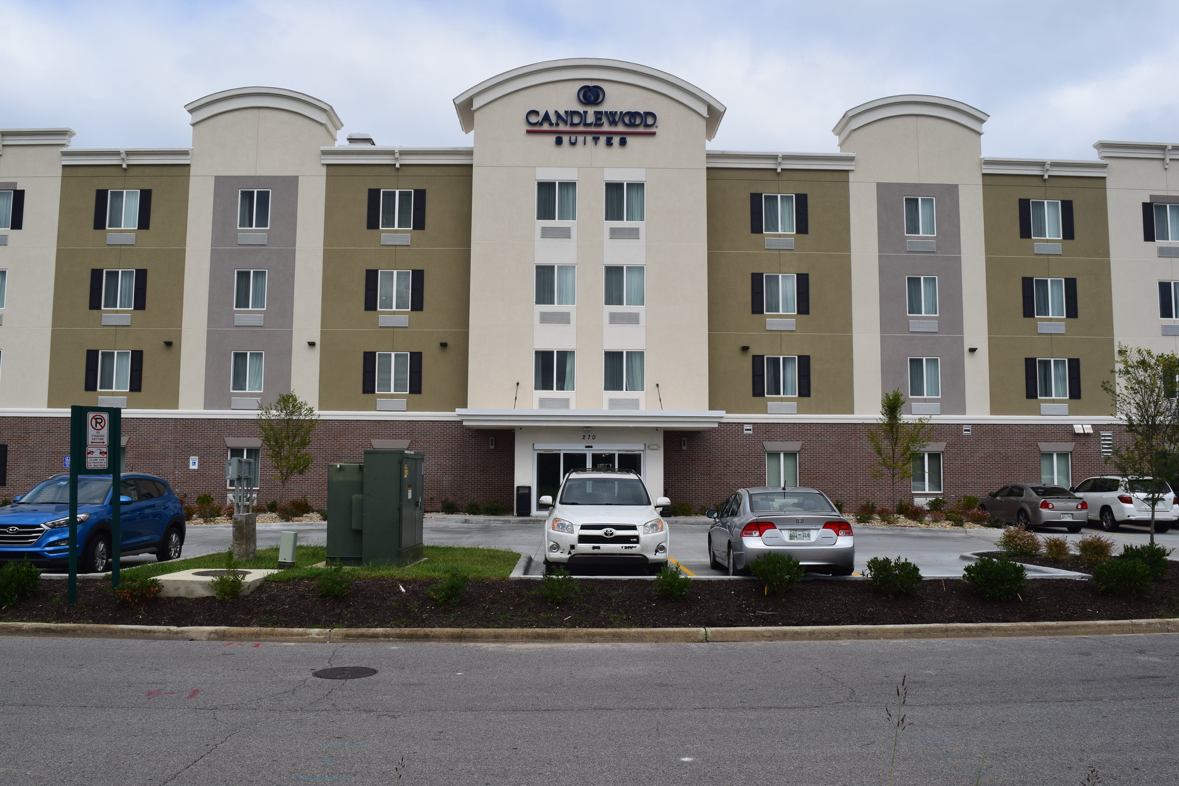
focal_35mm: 30
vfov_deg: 43.6
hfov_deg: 61.9
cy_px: 393
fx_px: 982
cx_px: 590
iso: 220
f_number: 11
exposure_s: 1/500
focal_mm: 20
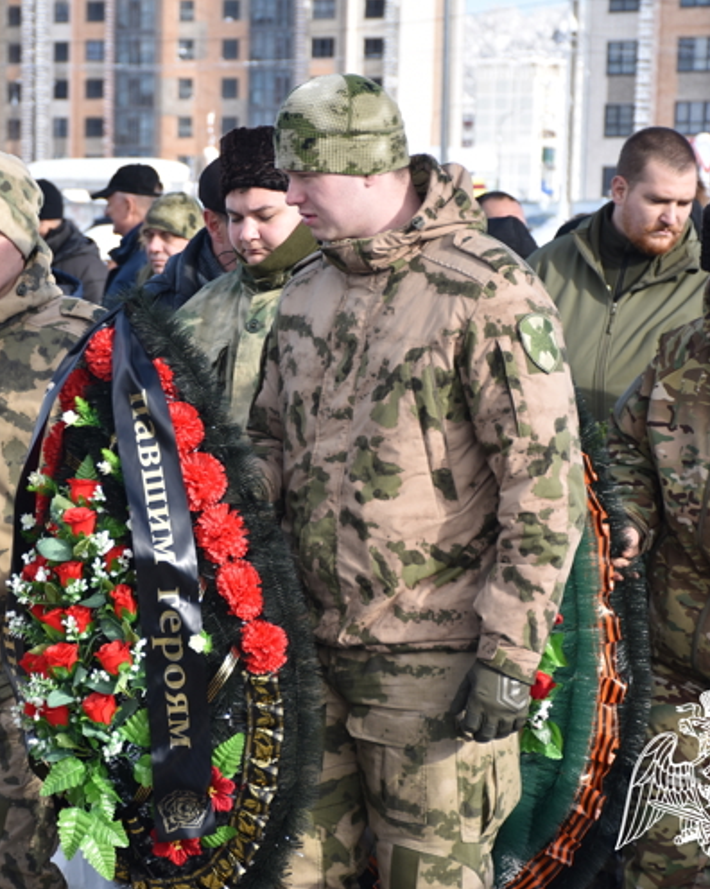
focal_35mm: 149
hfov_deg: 10.3
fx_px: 3919
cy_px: 446
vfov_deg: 12.9
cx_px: 173
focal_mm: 70
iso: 100
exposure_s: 1/320
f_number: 5
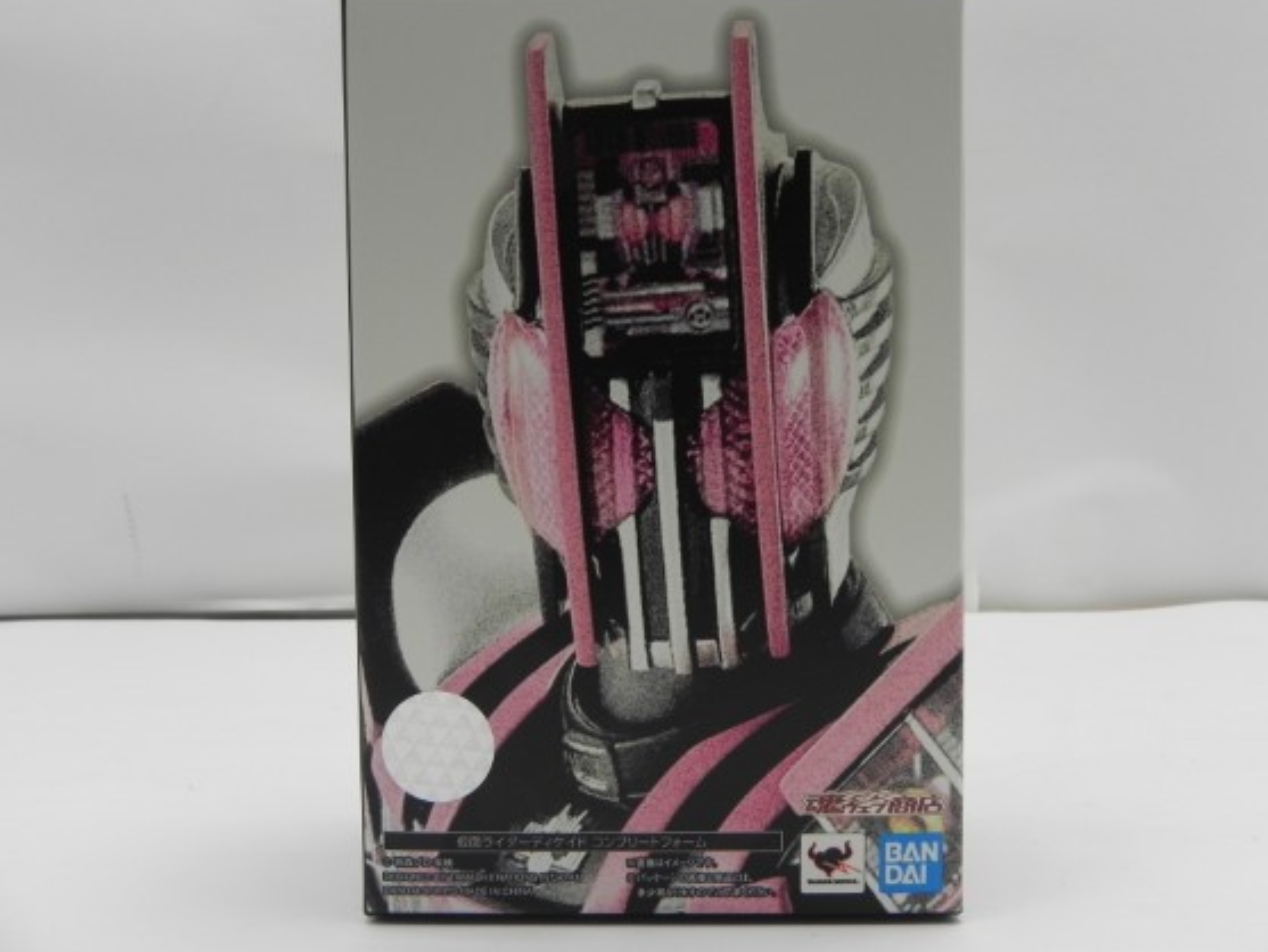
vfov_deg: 49.7
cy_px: 451
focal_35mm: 28
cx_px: 647
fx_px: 1026
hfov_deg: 63.4
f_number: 4
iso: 160
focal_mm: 4.6
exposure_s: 1/115
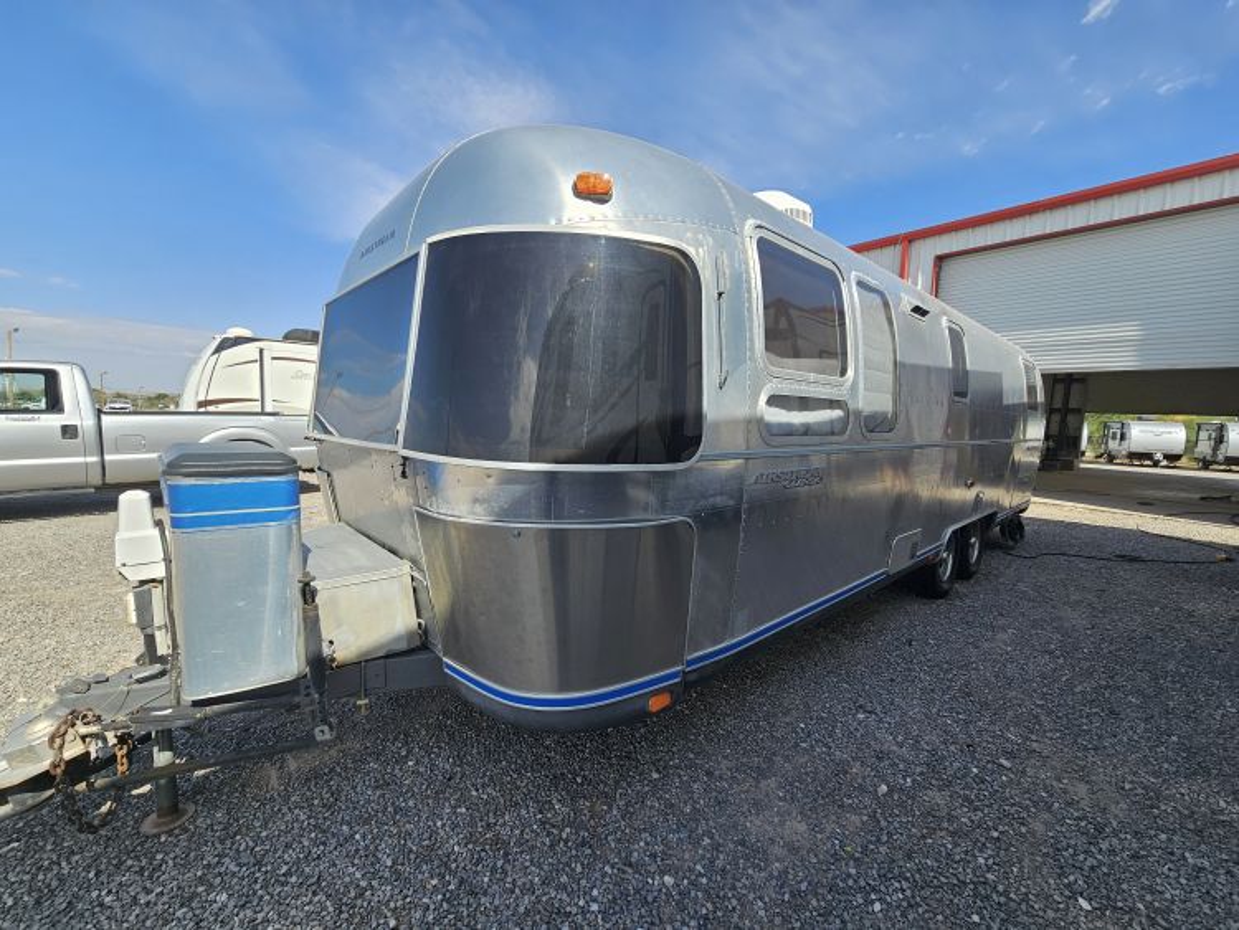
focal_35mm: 13
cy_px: 465
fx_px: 465
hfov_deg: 106.2
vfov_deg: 89.9
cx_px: 620
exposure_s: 1/1321
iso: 50
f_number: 2.2
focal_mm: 2.2
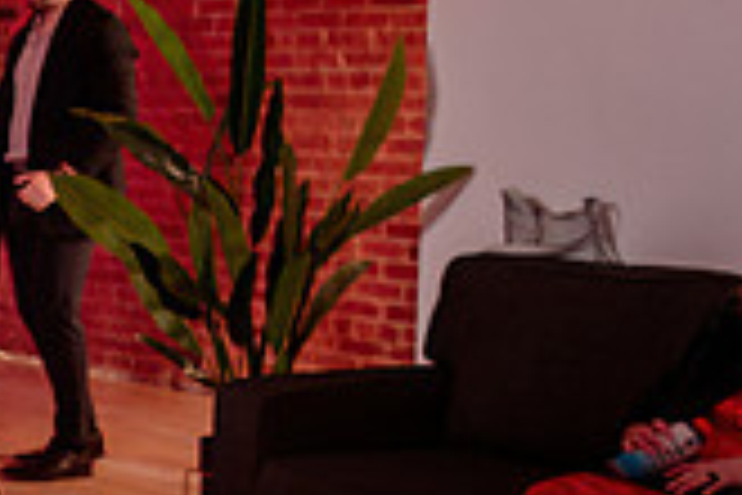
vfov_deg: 12.6
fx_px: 2246
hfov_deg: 16.0
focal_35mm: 109
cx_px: -579
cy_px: 223
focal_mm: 24
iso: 500
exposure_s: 1/100
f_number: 2.8
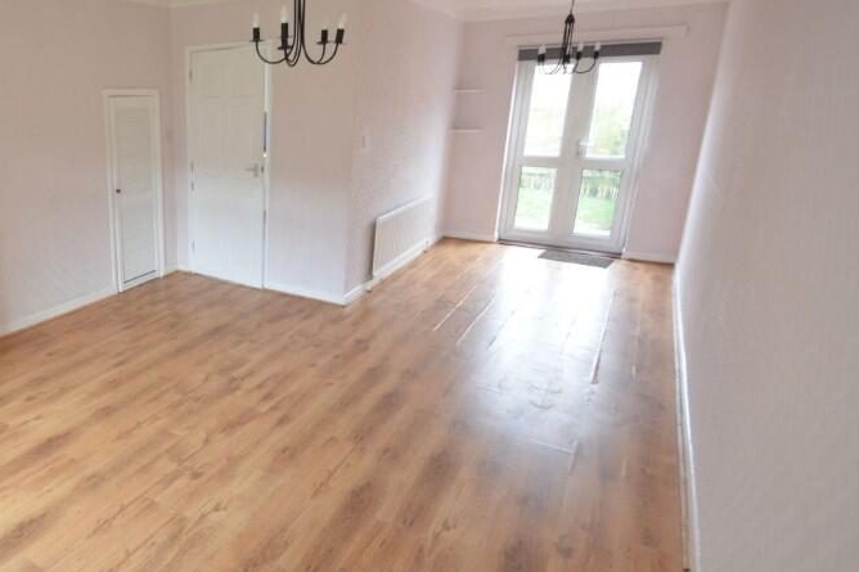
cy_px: 266
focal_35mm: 23
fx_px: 549
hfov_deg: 70.7
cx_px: 208
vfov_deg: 55.0
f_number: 8
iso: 400
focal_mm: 10
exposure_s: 1/10
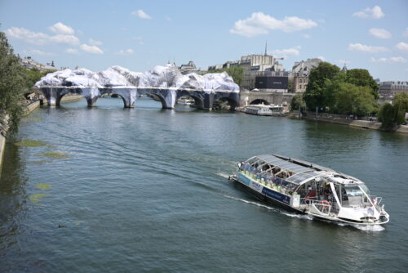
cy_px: 136
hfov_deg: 44.5
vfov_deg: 30.6
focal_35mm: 44
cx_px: 204
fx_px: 499
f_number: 5.3
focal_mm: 44
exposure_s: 1/640
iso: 100
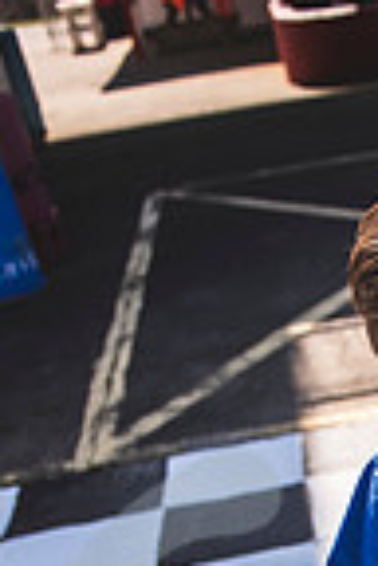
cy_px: 766
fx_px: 1181
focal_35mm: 75
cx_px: 587
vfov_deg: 23.4
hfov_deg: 16.4
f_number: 2.8
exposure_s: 1/1600
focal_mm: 24
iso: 100
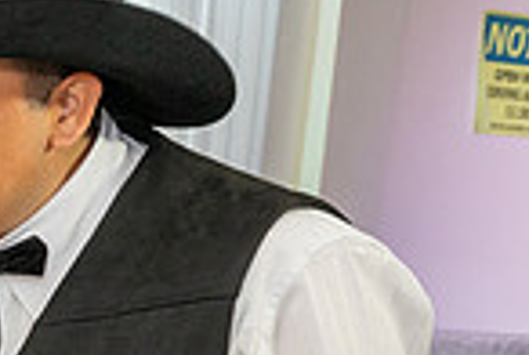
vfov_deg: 12.1
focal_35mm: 111
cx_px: -646
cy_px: 448
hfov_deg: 14.1
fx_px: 1634
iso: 800
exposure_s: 1/160
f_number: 4.5
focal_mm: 24
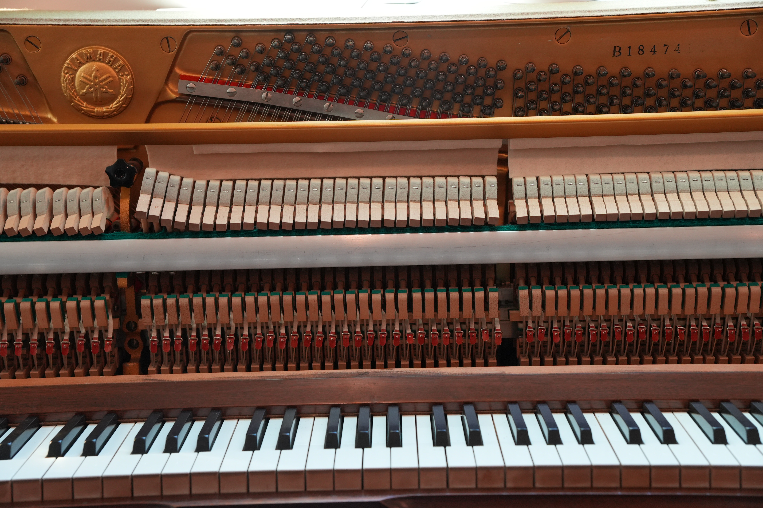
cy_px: 254
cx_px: 382
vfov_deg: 21.1
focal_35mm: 64
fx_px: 1367
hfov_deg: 31.2
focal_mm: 43
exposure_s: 1/160
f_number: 4
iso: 1000
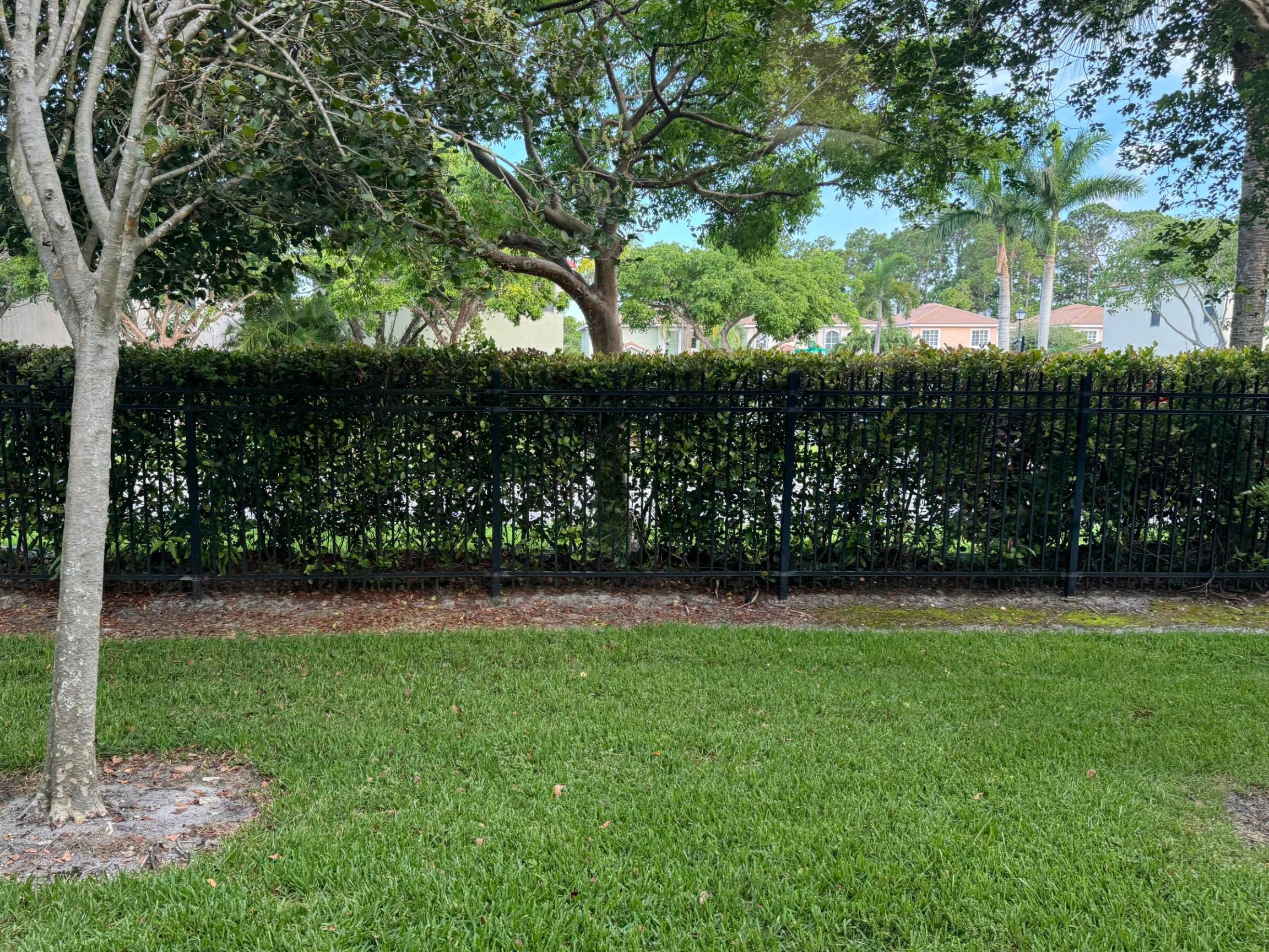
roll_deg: -0.1
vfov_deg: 46.7
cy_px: 530
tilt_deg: -8.0
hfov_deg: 59.8
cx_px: 555
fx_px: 1100
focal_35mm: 30
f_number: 1.78
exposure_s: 1/92
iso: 200
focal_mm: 6.76
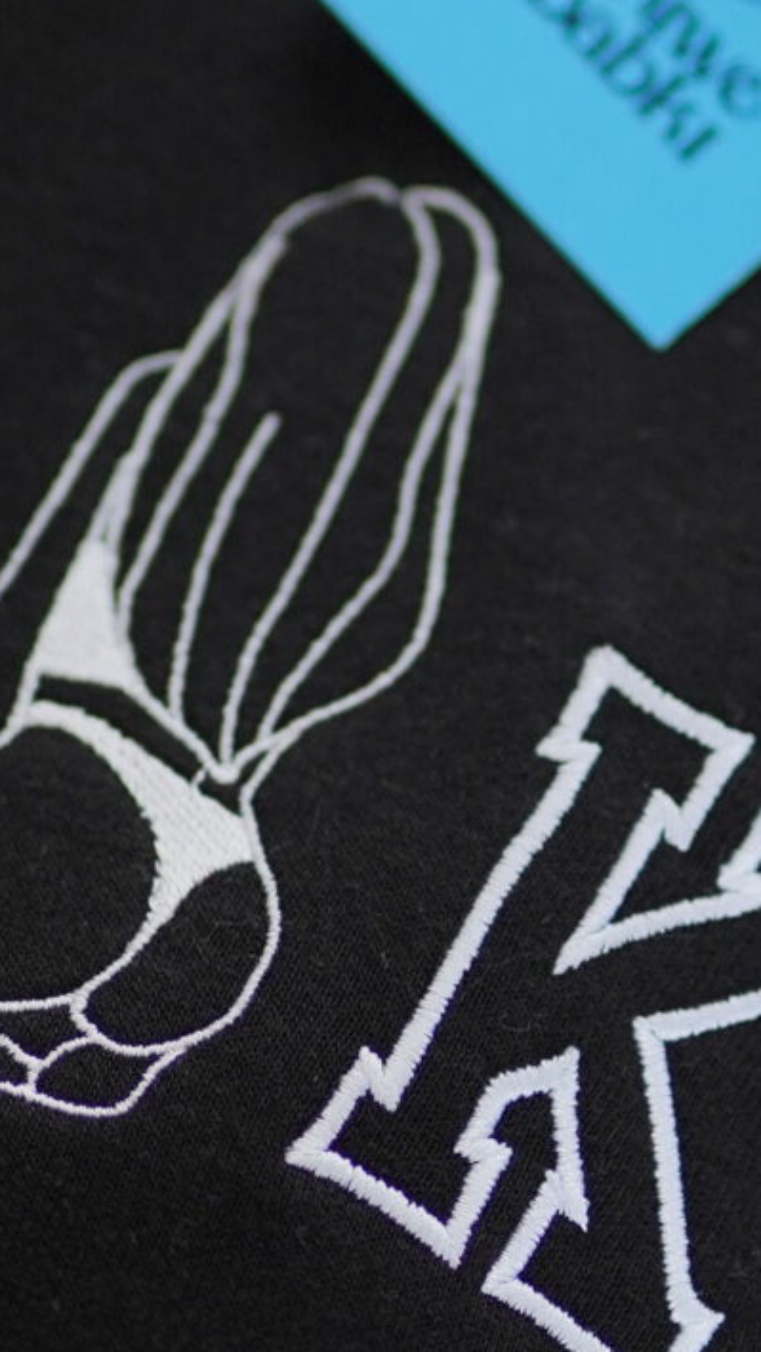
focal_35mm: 189
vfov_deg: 11.4
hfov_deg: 6.4
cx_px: 295
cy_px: 608
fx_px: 6778
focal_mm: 50
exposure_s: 1/800
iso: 800
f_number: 1.4
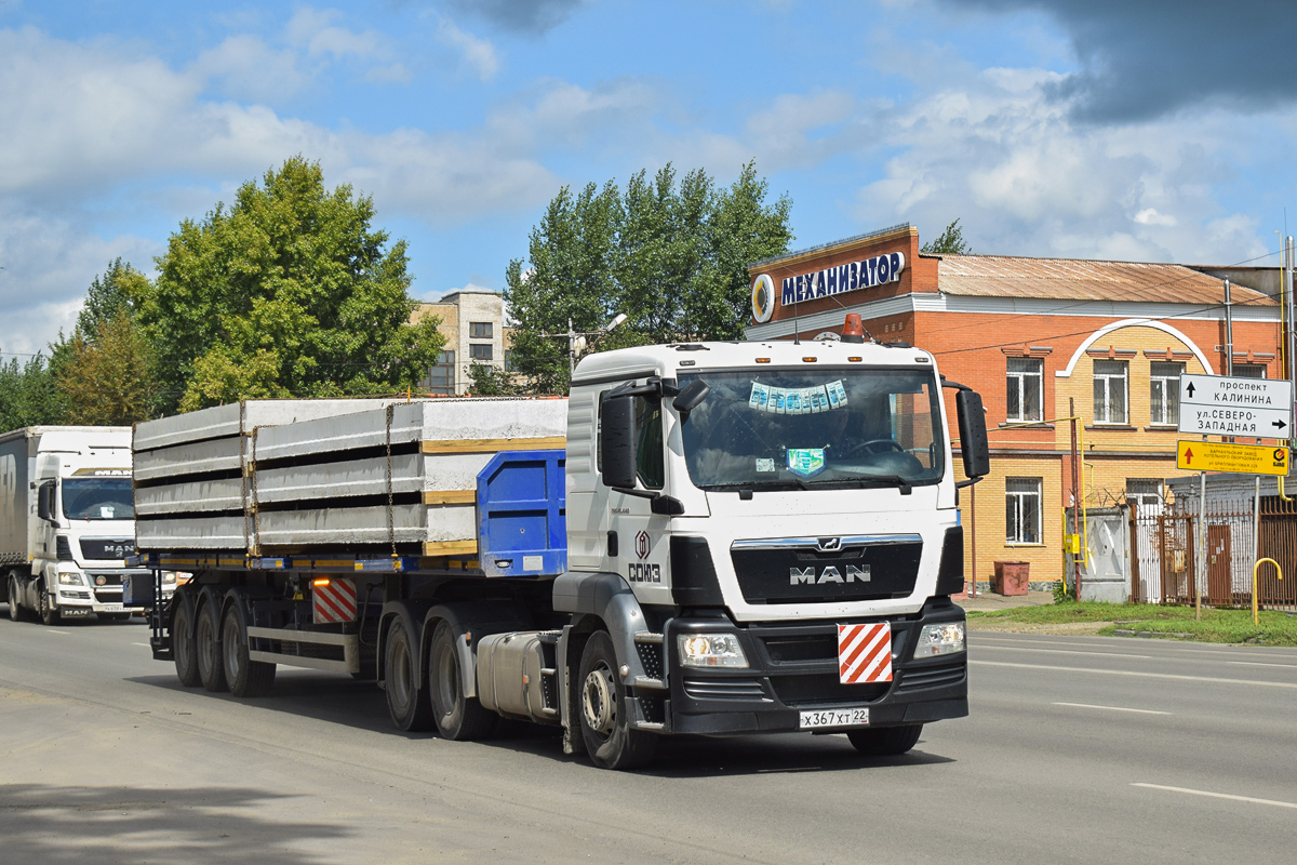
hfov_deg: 29.9
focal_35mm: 68
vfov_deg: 20.2
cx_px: 648
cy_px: 432
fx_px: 2432
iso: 200
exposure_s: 1/1000
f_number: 5.6
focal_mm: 45
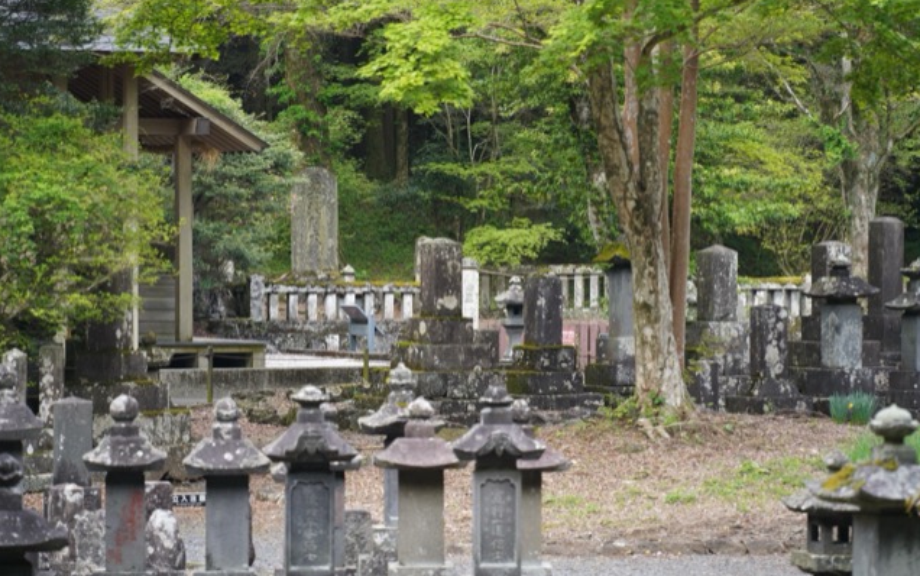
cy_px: 271
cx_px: 459
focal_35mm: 165
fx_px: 4139
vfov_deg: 8.0
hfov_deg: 12.7
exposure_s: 1/200
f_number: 5.6
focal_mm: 161
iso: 1000
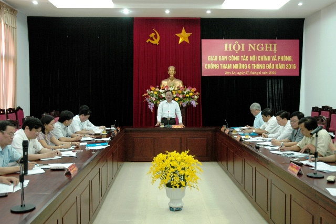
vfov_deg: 35.5
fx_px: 350
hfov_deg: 51.3
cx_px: 168
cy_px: 112
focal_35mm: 38
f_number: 3.8
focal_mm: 25
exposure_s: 1/30
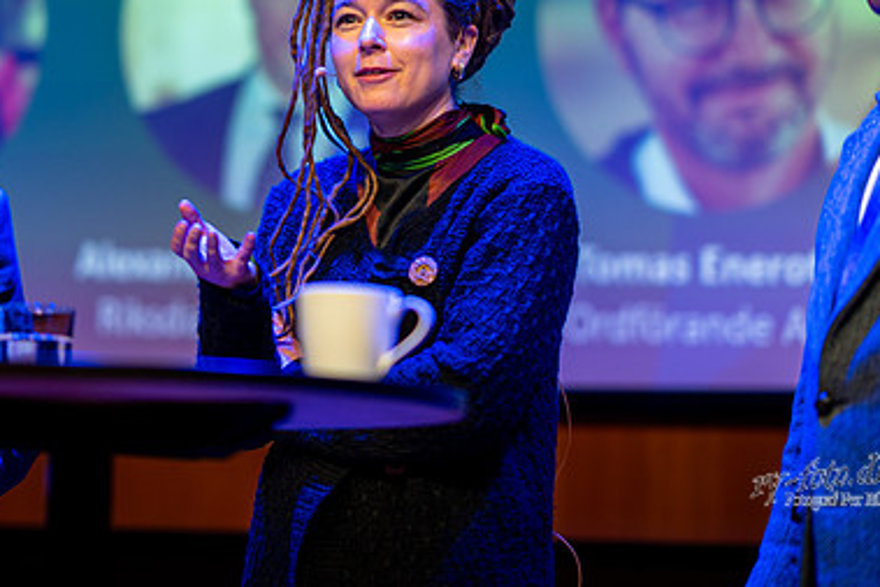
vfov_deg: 10.5
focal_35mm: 130
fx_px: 3179
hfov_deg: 15.8
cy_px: 147
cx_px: 378
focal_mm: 85
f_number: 1.4
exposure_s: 1/200
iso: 400
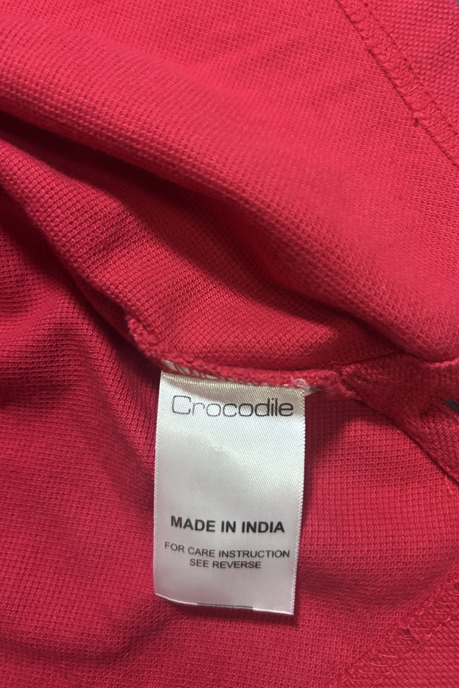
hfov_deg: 46.4
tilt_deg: -61.1
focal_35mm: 28
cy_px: 335
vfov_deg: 65.5
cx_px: 230
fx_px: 535
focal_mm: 5.7
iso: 500
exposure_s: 1/50
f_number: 1.5
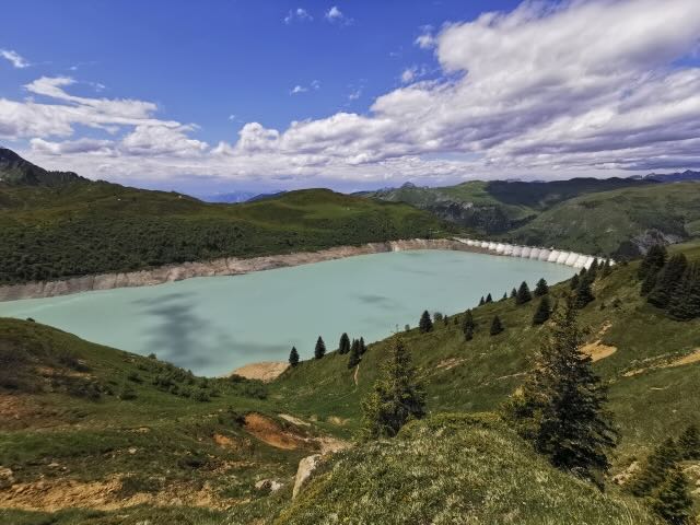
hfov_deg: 94.5
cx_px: 350
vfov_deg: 78.1
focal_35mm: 16
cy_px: 262
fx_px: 324
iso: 50
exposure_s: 1/1689
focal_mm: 2.35
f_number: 2.2
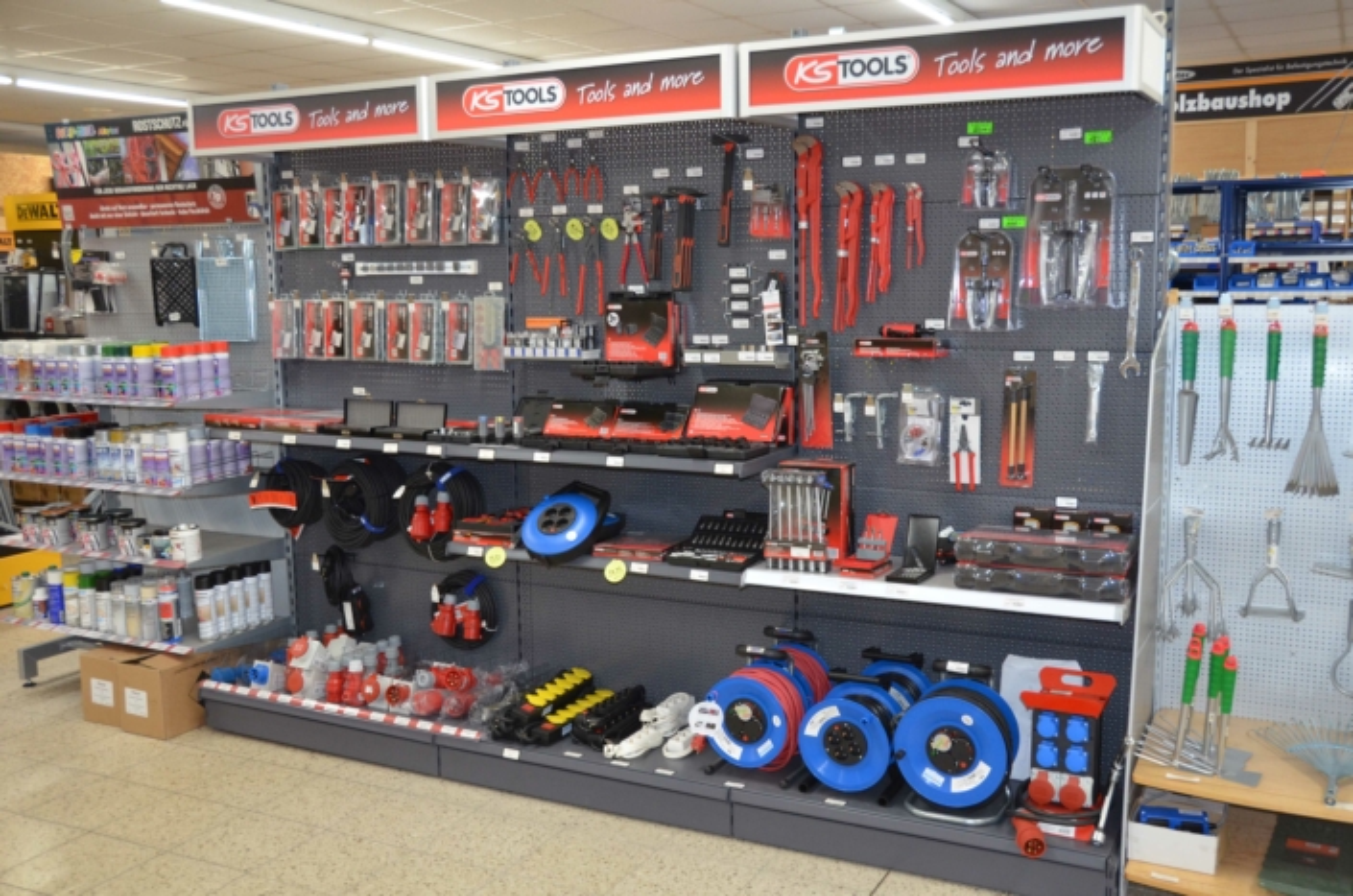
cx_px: 676
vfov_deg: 36.7
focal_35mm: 36
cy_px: 448
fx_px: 1350
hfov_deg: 53.2
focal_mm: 24
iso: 1000
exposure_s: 1/60
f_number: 3.8
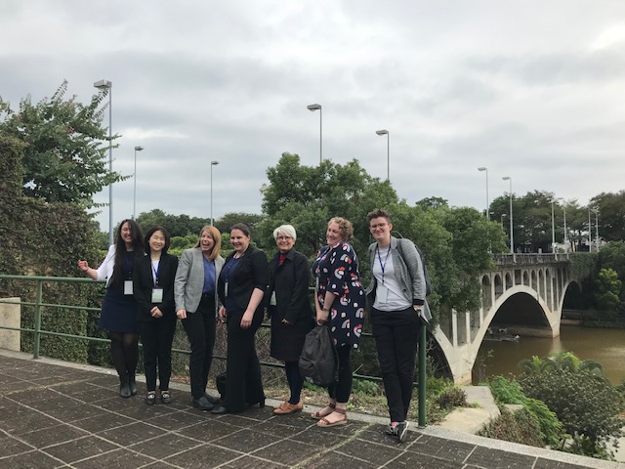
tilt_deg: +2.4
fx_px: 506
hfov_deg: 63.4
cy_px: 234
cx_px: 312
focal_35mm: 28
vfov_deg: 49.7
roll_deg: +0.3
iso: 20
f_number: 1.8
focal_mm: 3.99
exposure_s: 1/1368
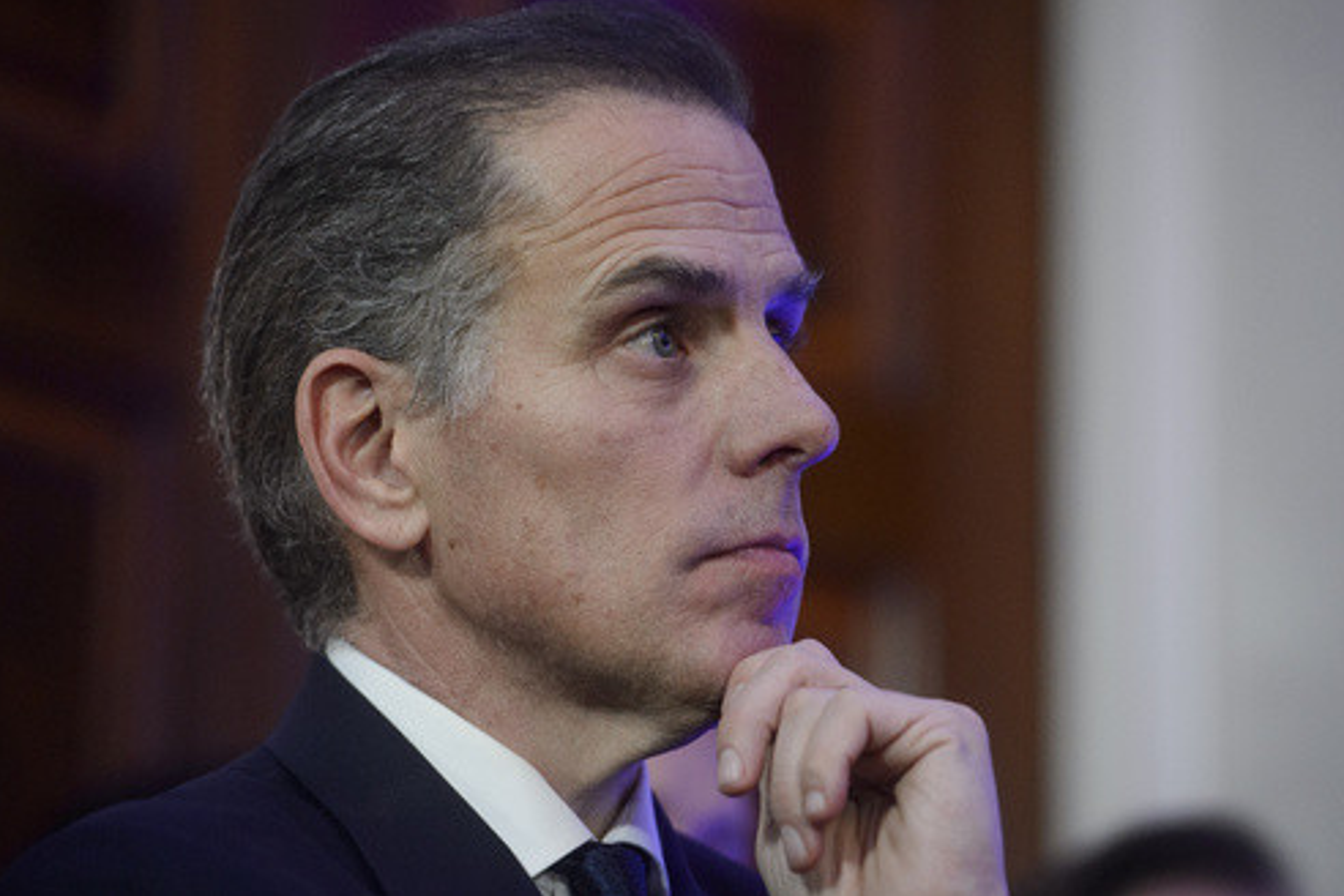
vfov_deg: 6.6
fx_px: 7765
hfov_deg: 9.9
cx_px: 667
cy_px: 438
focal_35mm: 208
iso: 4000
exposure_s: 1/250
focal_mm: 200
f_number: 3.5
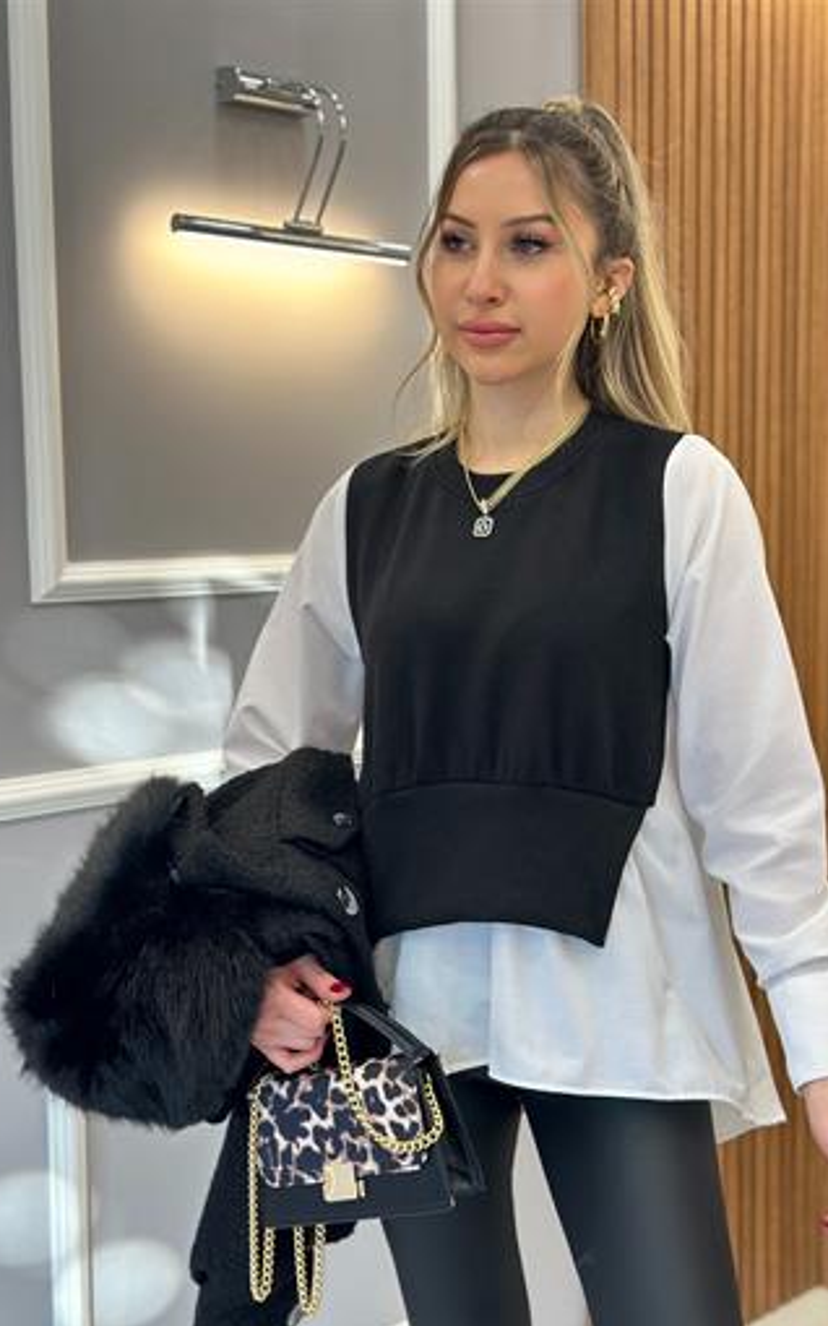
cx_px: 466
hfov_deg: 24.8
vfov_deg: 38.9
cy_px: 675
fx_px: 1878
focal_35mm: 52
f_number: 1.78
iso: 125
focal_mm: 6.86
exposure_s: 1/100
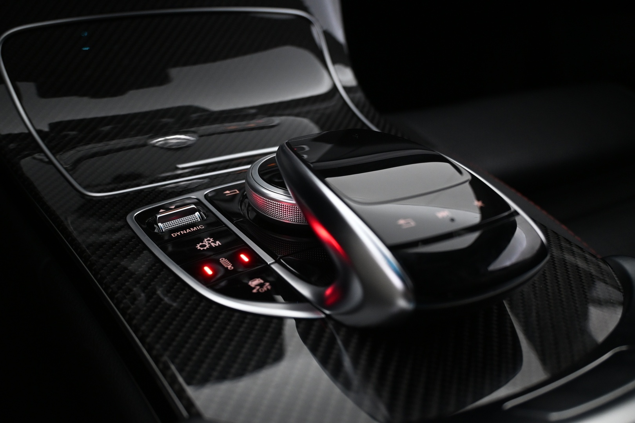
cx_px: 318
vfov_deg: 40.8
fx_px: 569
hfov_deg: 58.3
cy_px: 212
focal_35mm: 32
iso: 1250
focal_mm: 21.5
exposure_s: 1/30
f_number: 4
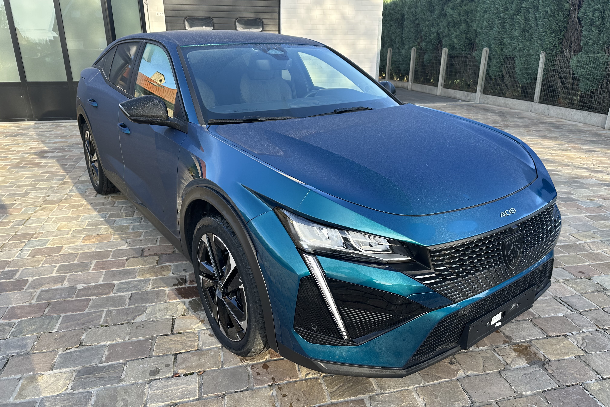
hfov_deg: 71.5
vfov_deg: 51.3
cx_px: 305
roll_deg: -0.5
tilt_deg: -19.0
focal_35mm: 25
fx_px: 424
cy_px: 209
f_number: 1.78
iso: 80
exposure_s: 1/414
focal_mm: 6.86
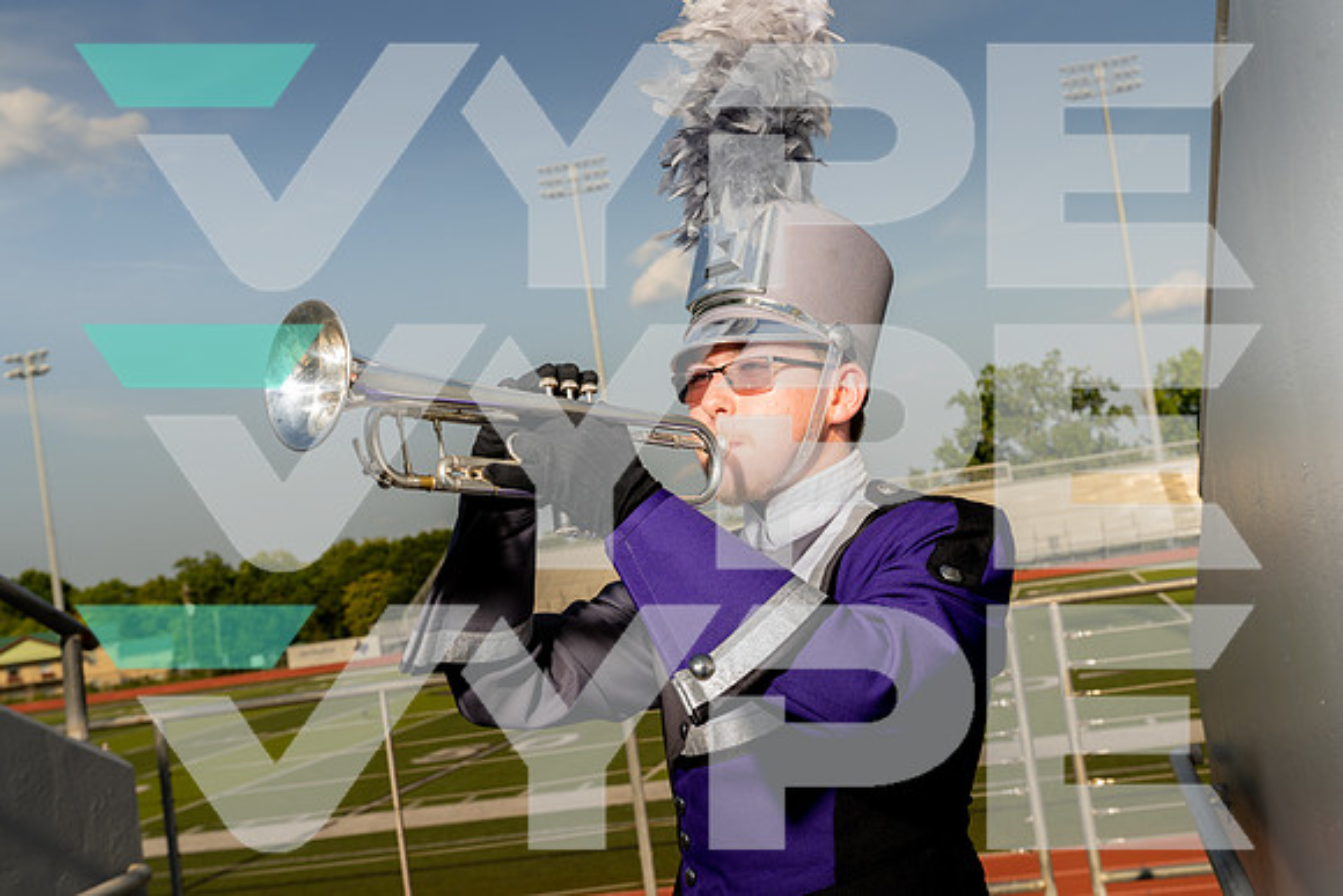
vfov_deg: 29.9
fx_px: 1679
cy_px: 448
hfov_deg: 43.6
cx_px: 672
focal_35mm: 45
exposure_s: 1/250
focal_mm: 45
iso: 100
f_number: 8
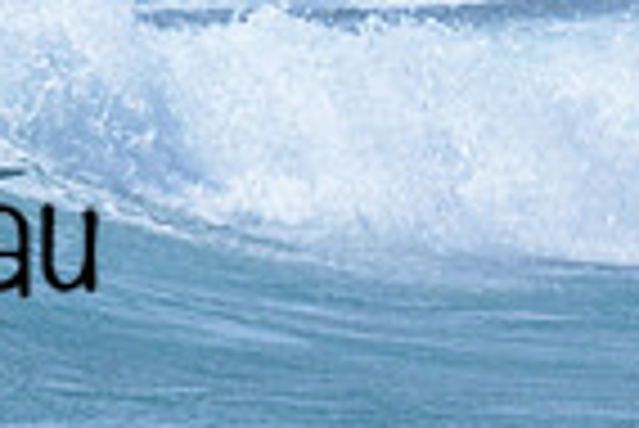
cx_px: 112
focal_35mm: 4492
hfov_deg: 0.5
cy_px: 85
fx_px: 79813
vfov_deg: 0.3
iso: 320
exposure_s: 1/3200
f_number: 6.3
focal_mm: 800
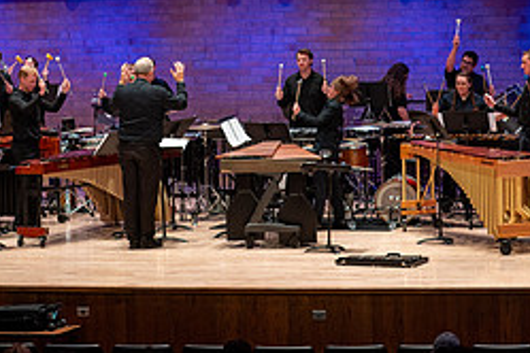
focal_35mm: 163
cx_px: 204
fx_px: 2400
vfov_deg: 8.4
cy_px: 9
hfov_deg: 12.6
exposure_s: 1/320
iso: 1600
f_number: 2.8
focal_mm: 70
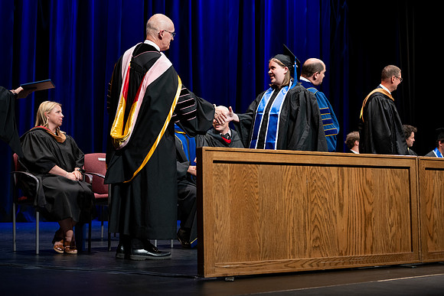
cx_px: 222
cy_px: 148
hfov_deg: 28.8
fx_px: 863
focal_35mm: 70
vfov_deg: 19.5
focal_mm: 70
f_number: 2.8
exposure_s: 1/250
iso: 500
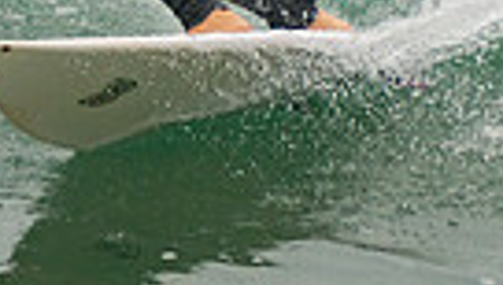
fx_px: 35721
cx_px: 285
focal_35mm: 2674
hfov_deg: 0.8
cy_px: -154
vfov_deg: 0.5
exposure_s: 1/1250
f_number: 5.6
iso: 250
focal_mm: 400
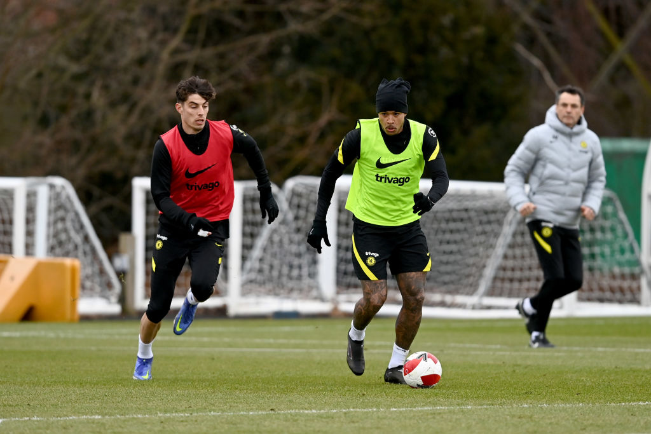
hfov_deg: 5.2
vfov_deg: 3.4
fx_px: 7234
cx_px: 326
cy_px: 217
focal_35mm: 400
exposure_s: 1/1600
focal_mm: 400
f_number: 3.2
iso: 1250
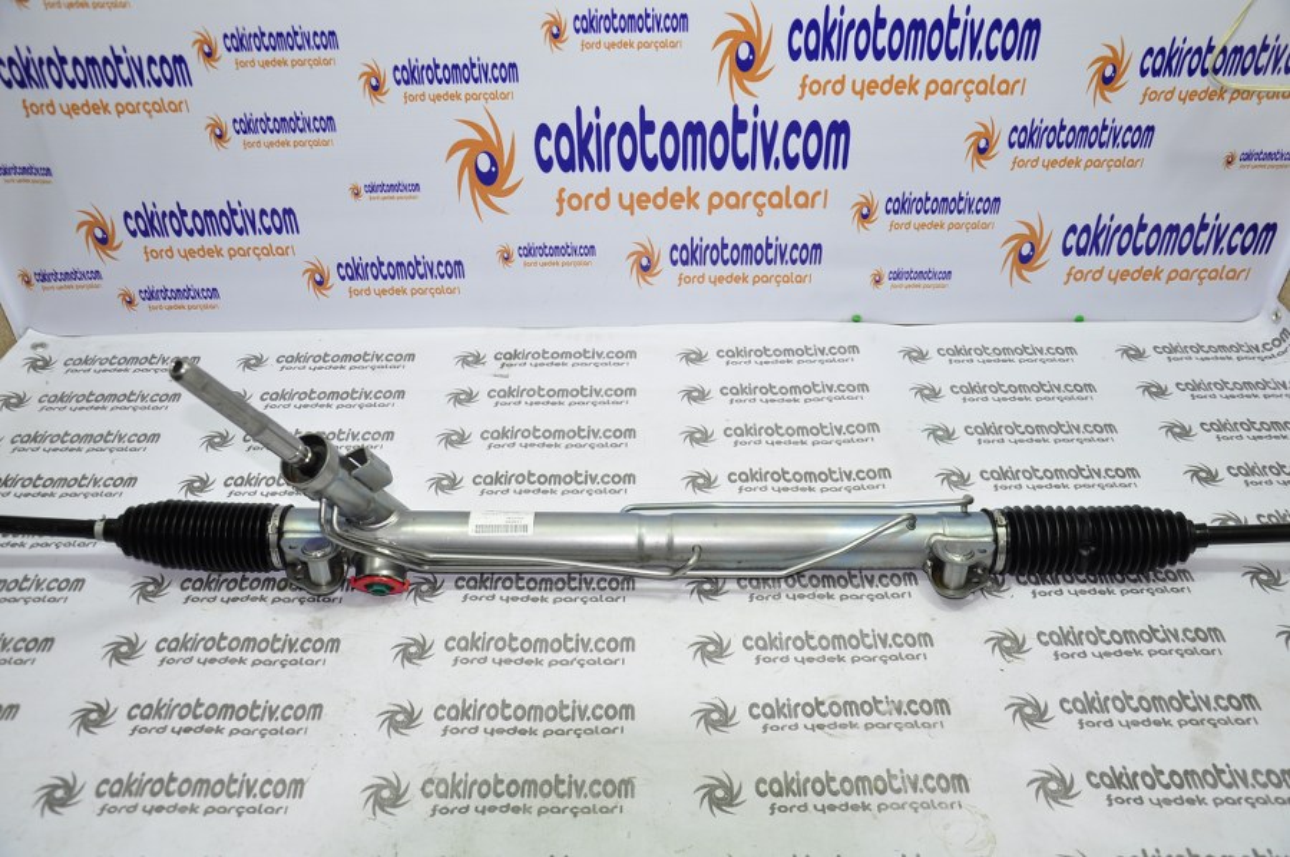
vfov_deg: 41.6
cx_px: 645
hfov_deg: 59.5
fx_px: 1128
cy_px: 428
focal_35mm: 32
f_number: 4.5
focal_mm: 21
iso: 200
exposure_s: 1/40
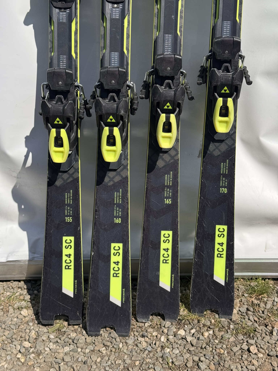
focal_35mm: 48
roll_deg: -2.1
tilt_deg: -17.6
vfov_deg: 39.7
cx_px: 139
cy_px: 186
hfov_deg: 30.3
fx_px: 514
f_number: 1.78
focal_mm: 6.76
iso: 64
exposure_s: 1/4608
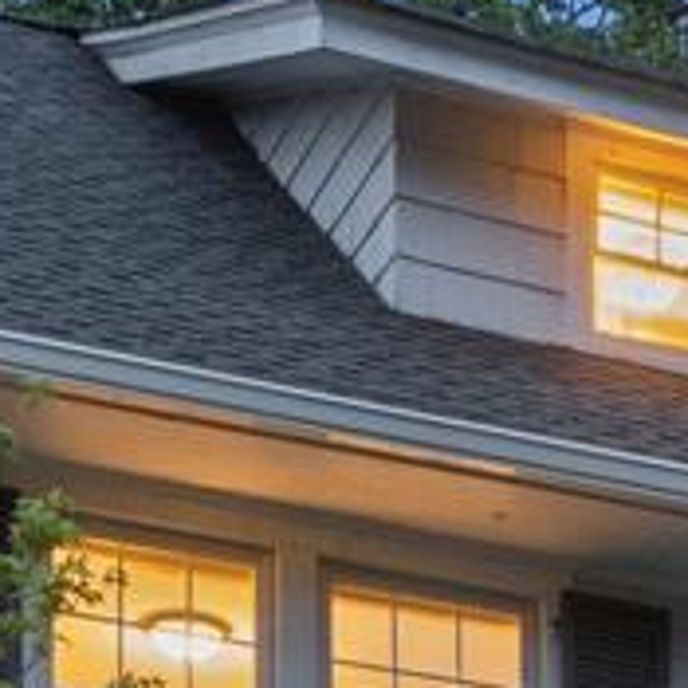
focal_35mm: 149
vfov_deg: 11.2
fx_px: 3350
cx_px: 1018
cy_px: 1093
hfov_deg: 11.3
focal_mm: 30
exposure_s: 1/3.33
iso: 3200
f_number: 8
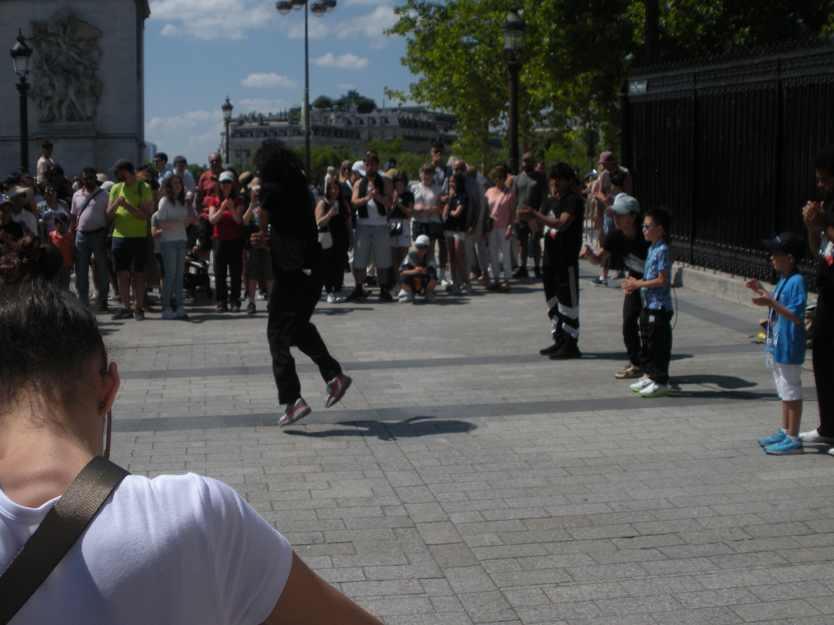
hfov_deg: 39.6
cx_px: 392
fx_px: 1157
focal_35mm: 48
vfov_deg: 30.3
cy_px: 294
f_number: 4
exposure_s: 1/1300
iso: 64
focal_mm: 7.7
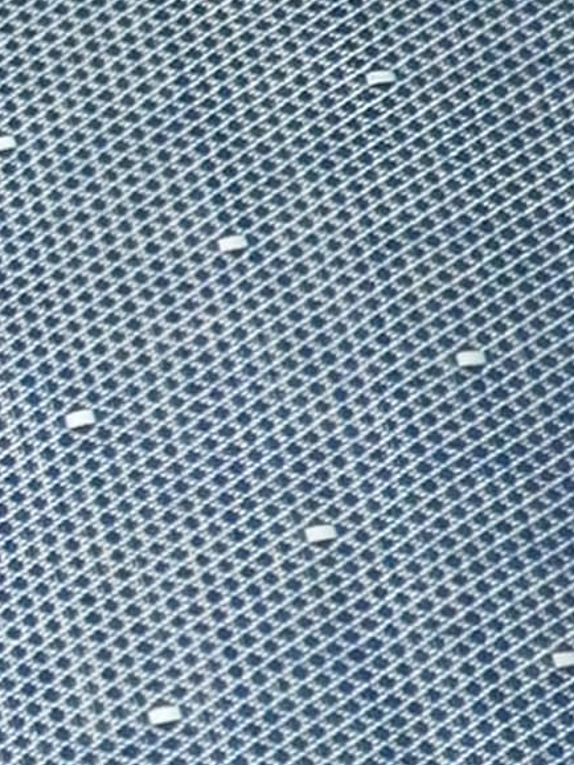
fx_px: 5899
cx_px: -1537
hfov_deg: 5.1
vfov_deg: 7.4
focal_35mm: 267
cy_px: 467
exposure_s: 1/40
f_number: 3.1
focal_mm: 6.4
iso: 200
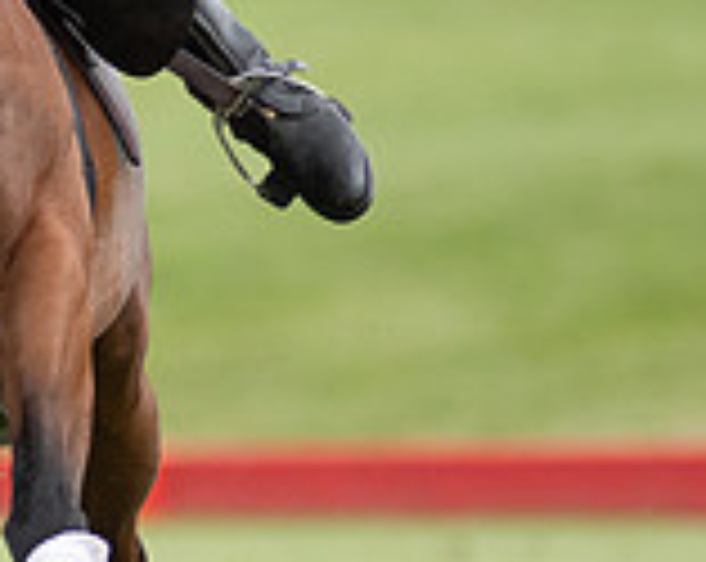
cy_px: 199
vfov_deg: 0.7
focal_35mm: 2206
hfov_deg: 0.9
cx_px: -819
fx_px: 46008
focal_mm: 300
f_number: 2.8
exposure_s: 1/1600
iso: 320
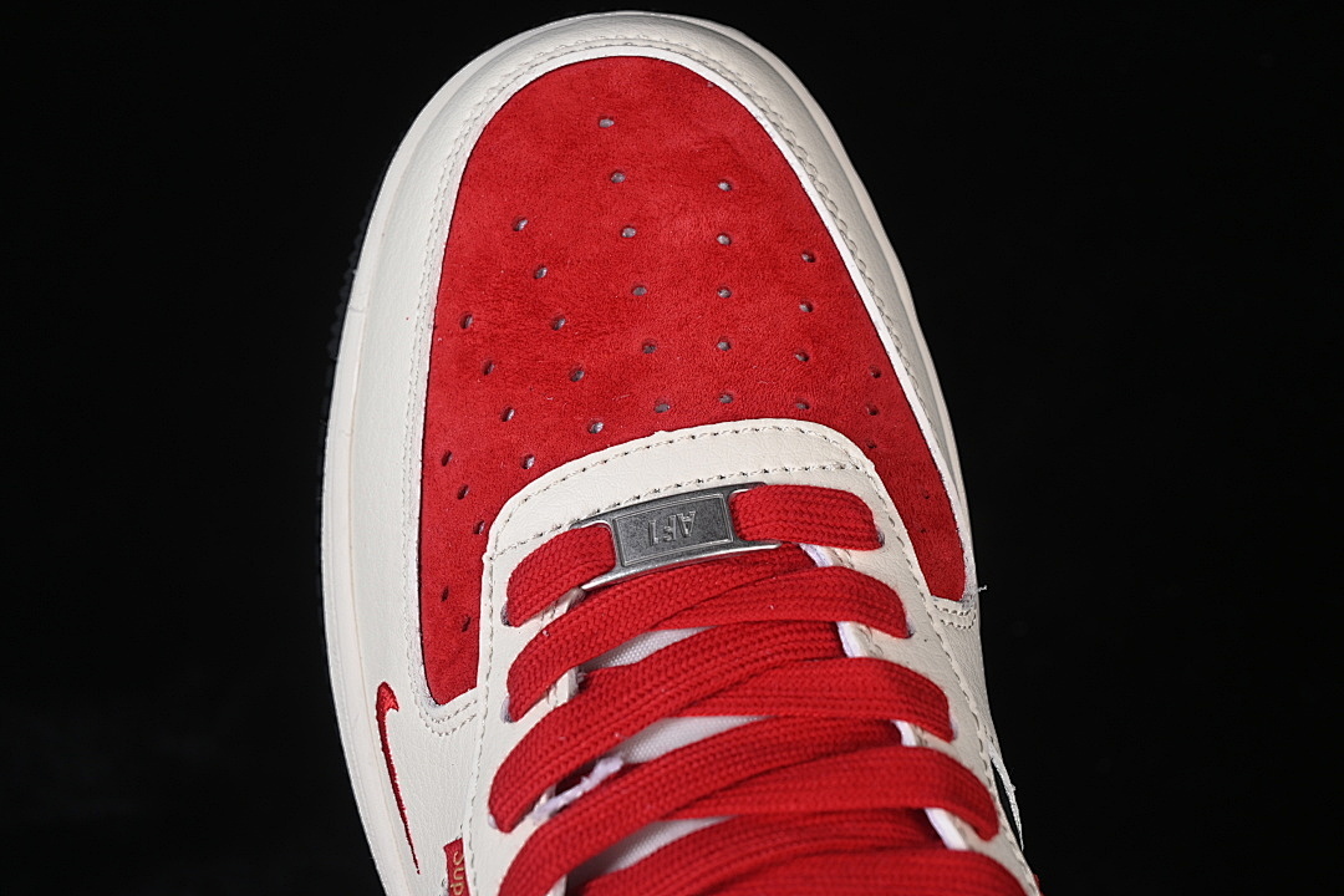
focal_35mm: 75
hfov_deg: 27.0
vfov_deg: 18.2
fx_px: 2800
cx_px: 672
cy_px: 448
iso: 160
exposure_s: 1/80
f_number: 7.1
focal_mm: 50
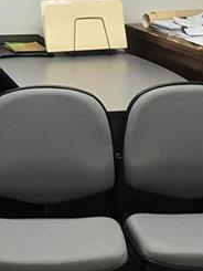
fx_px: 1109
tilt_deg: -3.9
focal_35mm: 142
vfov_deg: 13.6
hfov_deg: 10.4
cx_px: 54
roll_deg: +0.0
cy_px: -20
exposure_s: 1/15
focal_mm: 4.15
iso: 32
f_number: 2.2
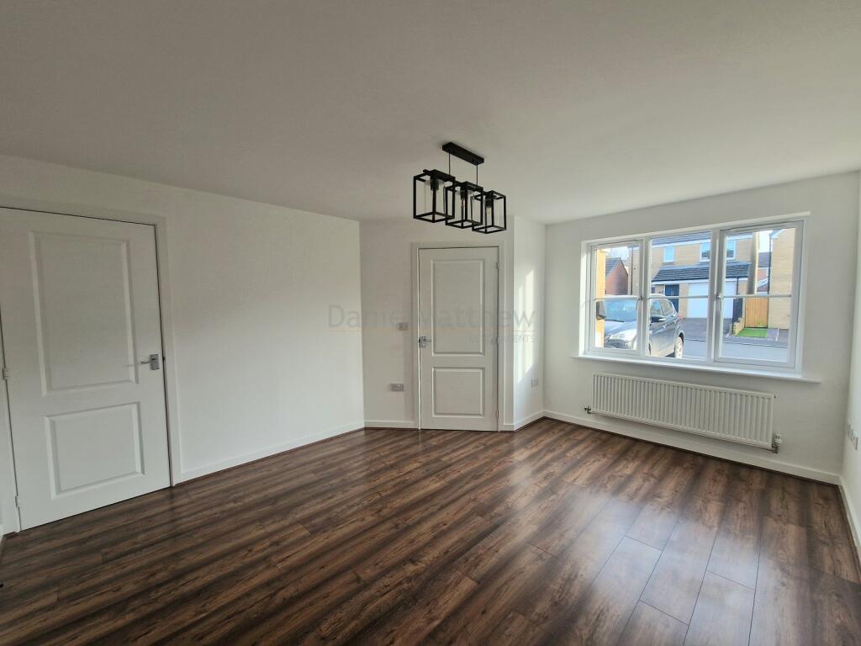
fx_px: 323
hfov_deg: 106.2
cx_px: 430
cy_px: 323
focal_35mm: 13
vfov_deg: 89.9
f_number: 2.2
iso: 64
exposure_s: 1/50
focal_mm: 2.2
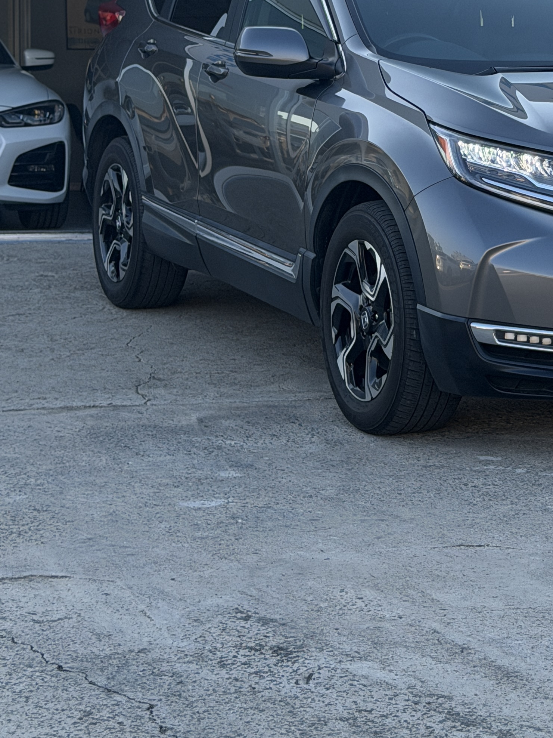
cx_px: 523
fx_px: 2088
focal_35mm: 98
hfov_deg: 14.9
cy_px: 146
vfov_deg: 19.8
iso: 100
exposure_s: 1/1242
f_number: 1.78
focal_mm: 6.76
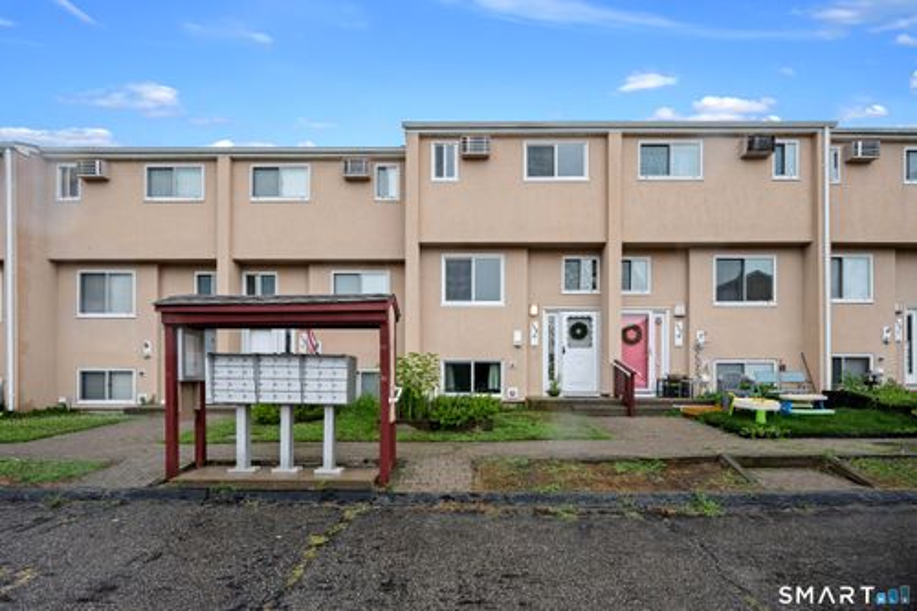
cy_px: 306
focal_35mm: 16
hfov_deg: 95.0
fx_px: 420
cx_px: 458
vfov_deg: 72.0
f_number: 9
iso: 320
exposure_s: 1/80
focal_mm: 16.5
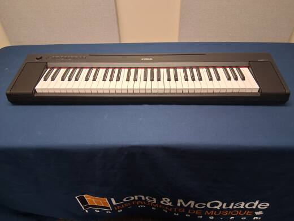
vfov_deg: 53.1
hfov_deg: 67.3
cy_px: 110
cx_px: 147
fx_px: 221
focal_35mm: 26
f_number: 1.8
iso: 320
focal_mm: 3.98
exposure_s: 1/60
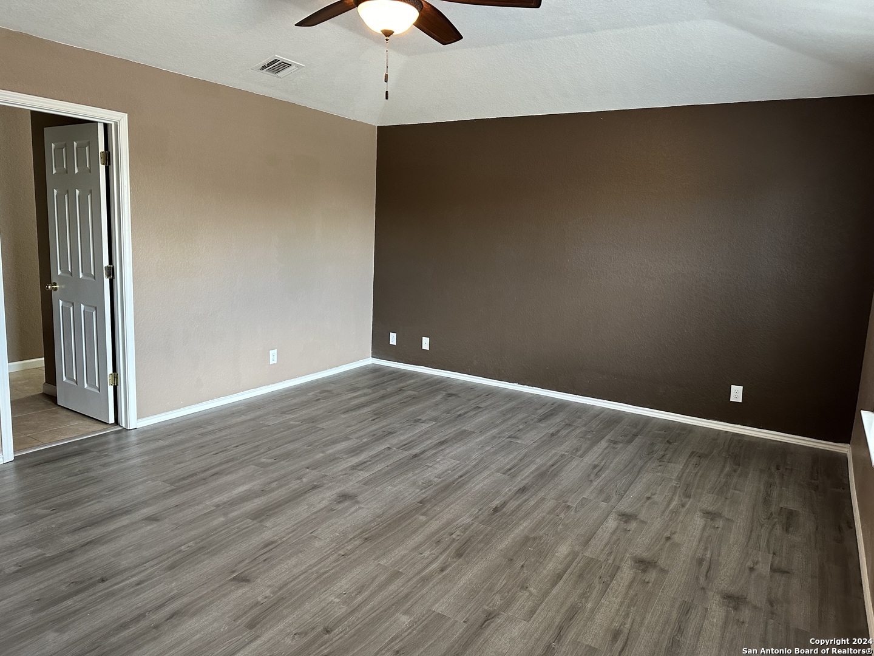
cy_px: 328
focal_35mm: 24
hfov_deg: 71.6
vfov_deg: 56.8
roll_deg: -2.3
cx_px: 437
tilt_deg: -9.0
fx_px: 606
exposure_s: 1/60
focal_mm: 6.86
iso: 320
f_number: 1.78
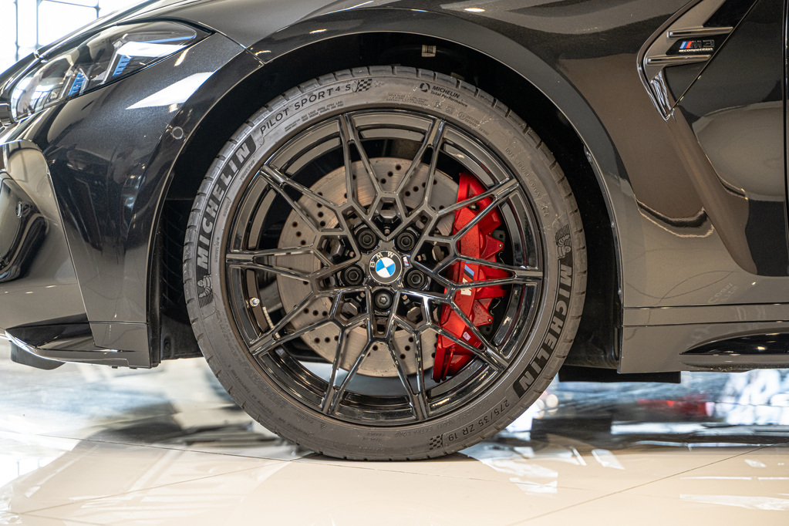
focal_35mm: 75
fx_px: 1644
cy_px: 263
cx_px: 394
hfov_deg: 27.0
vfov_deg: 18.2
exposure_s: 1/125
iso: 500
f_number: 2.8
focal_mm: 75
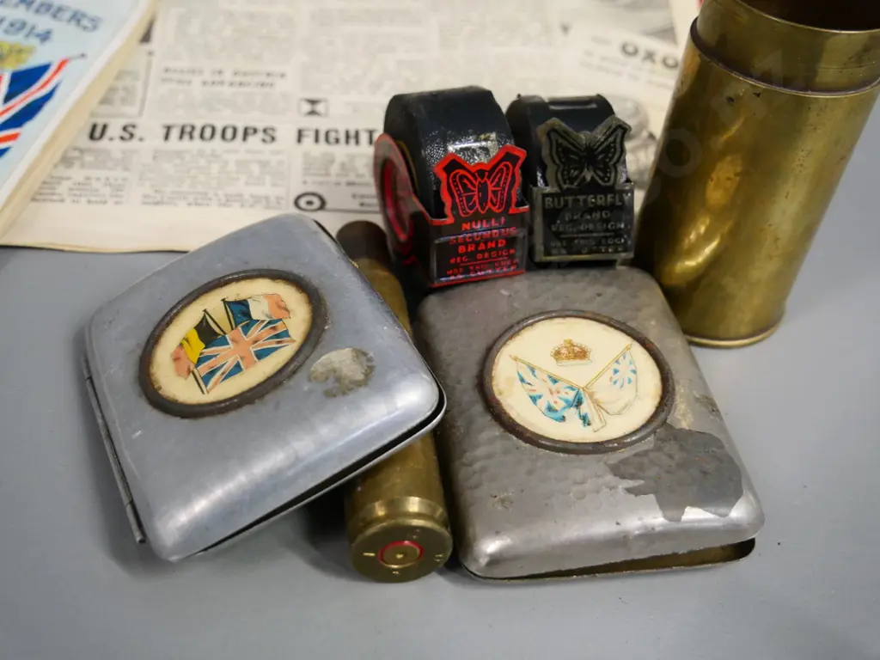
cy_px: 330
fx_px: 915
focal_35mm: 36
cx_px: 440
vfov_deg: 39.7
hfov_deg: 51.4
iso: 1600
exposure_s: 1/60
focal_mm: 18
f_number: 4.5
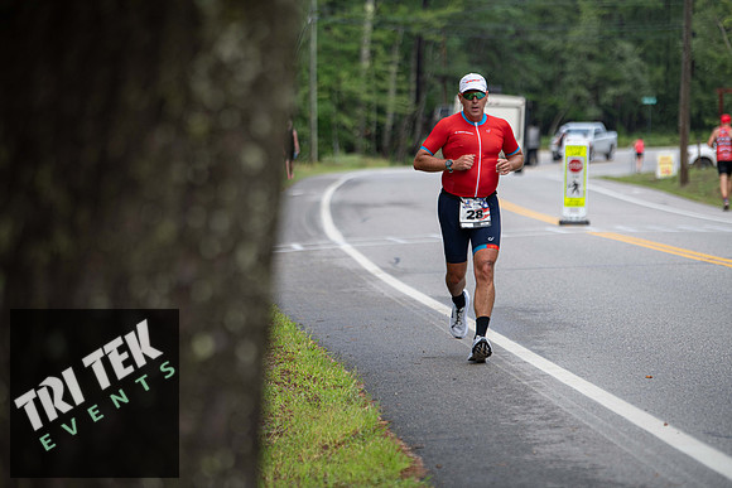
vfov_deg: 8.3
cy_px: 244
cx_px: 366
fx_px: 3356
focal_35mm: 165
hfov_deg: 12.4
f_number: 3.5
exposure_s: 1/400
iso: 250
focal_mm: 165
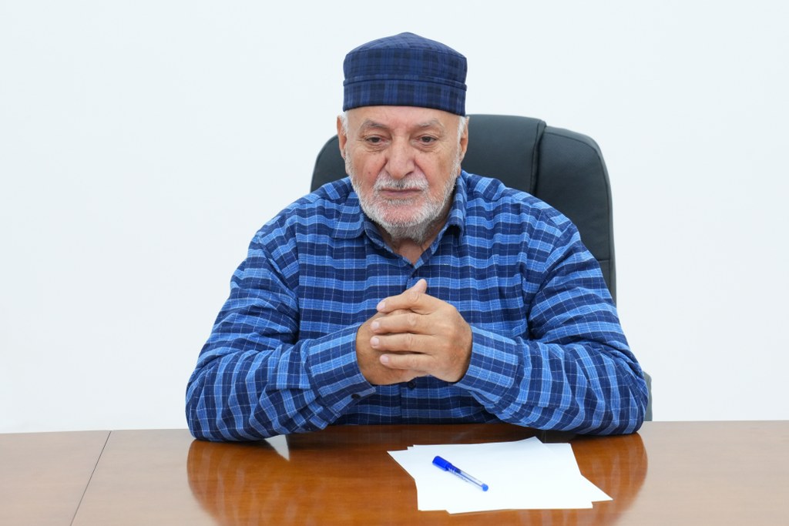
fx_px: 2301
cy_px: 263
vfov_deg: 13.0
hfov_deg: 19.5
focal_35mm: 105
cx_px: 394
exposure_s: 1/200
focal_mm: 70
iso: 2000
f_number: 4
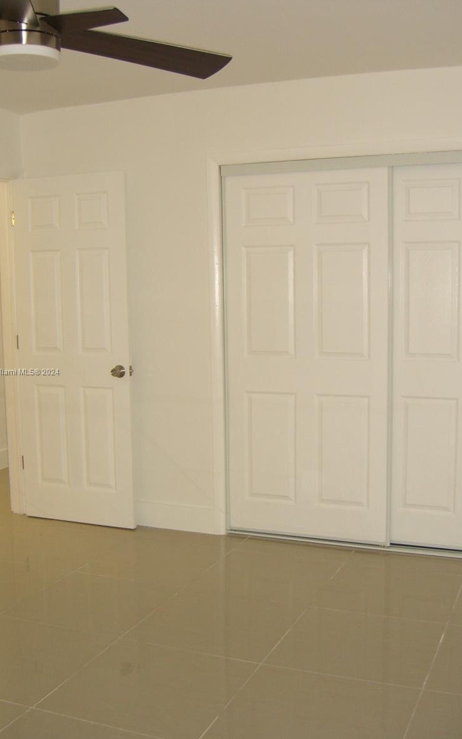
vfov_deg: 48.2
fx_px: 826
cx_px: 226
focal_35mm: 41
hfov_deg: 31.3
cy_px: 372
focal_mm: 7.9
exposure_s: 1/60
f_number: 2.8
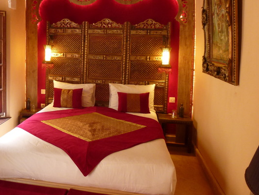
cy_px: 66
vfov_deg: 39.2
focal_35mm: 36
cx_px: 71
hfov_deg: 49.7
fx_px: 269
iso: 200
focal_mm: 4.3
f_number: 3.3
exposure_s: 1/6
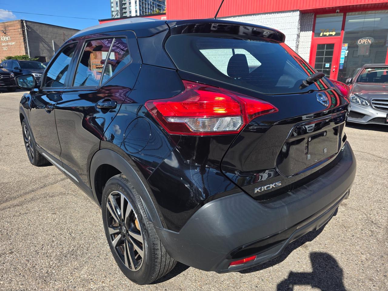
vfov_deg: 58.9
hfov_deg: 73.9
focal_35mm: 23
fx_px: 258
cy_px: 146
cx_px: 194
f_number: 1.7
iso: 80
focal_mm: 6.3
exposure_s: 1/3667
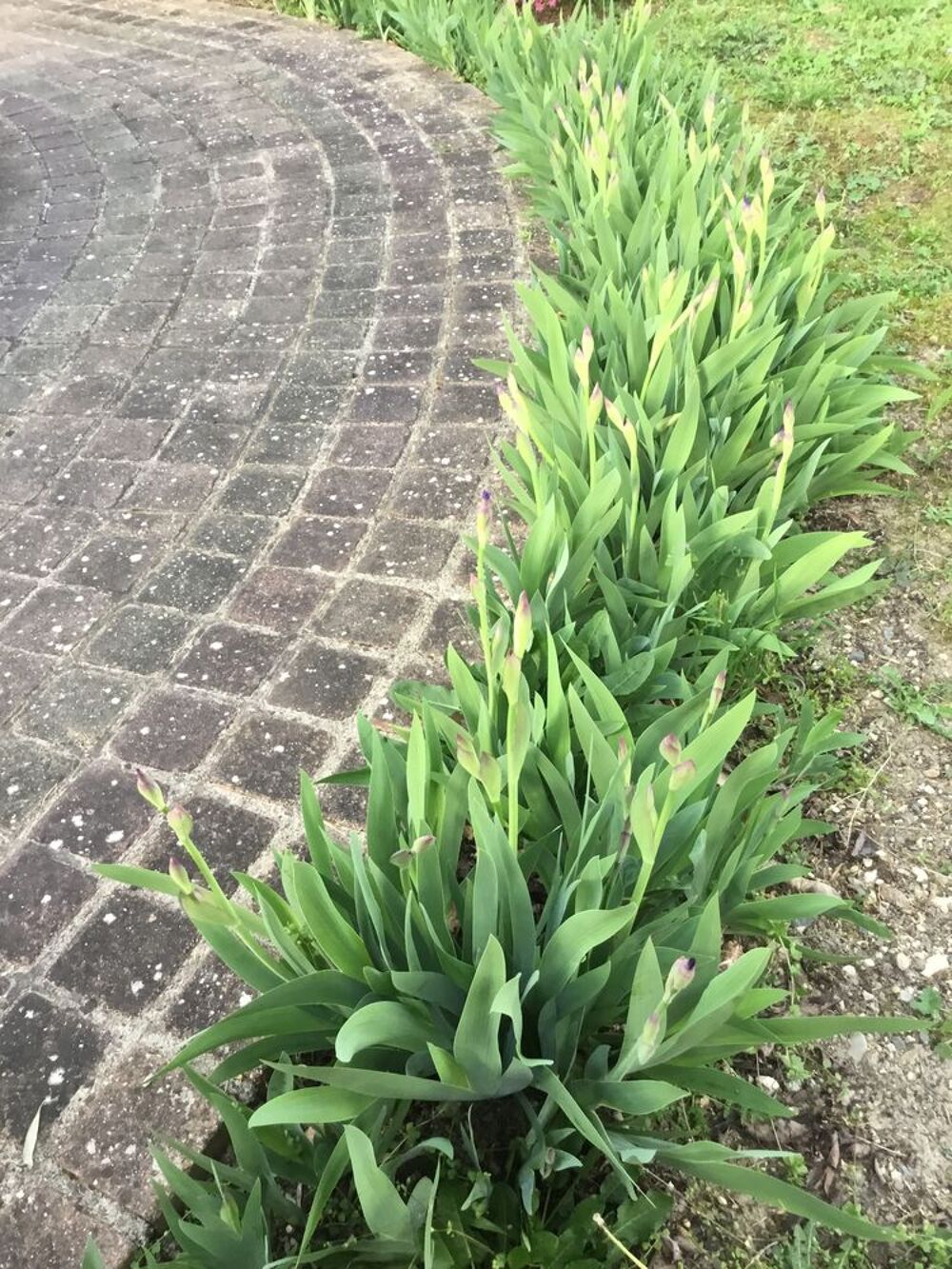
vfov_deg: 58.3
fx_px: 1137
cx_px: 476
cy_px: 634
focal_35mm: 31
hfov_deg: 45.4
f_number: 2.4
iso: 32
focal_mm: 3.3
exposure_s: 1/33
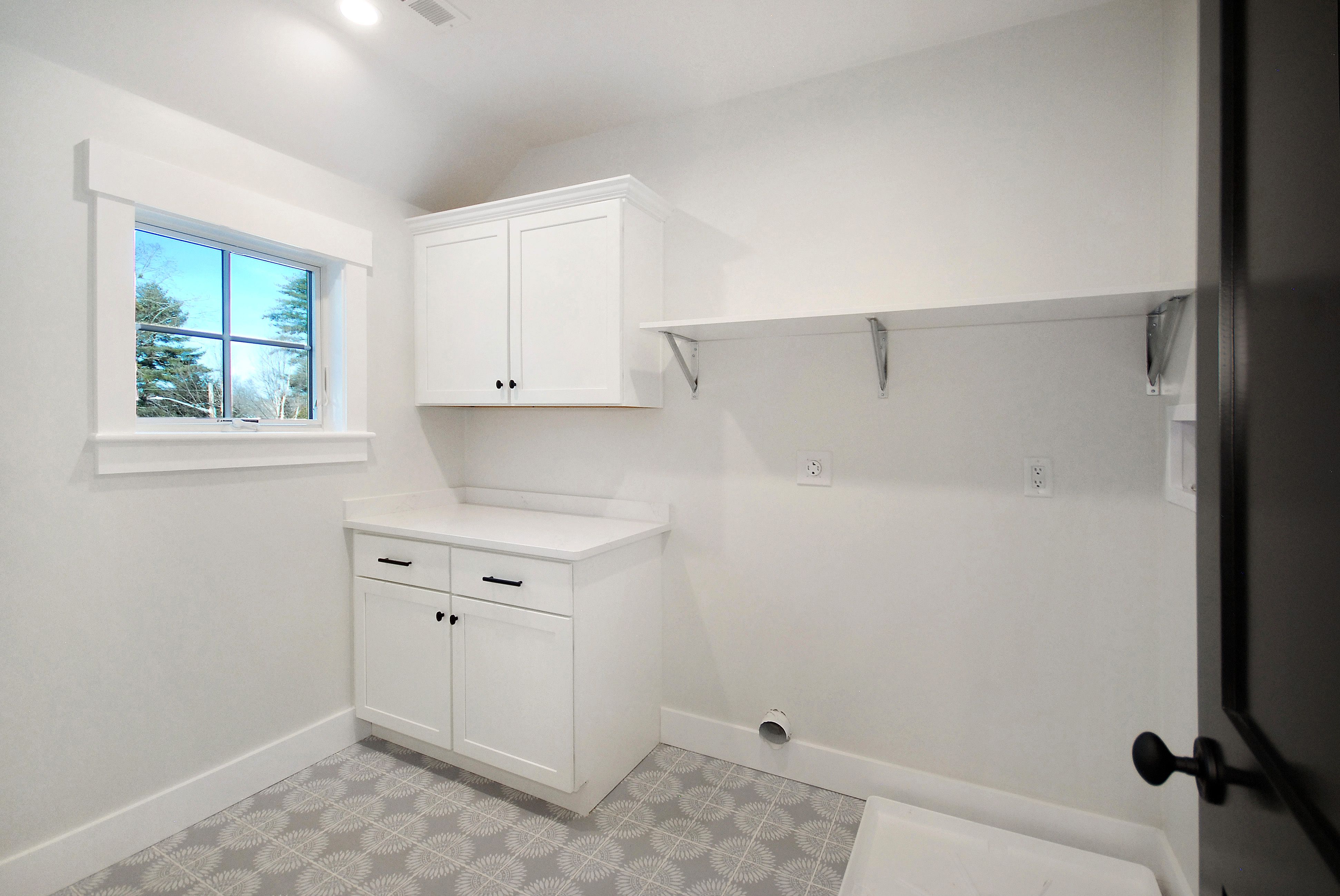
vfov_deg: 77.5
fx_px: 559
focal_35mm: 15
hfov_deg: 100.3
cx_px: 670
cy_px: 448
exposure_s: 1/80
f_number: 4.5
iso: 400
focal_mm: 10
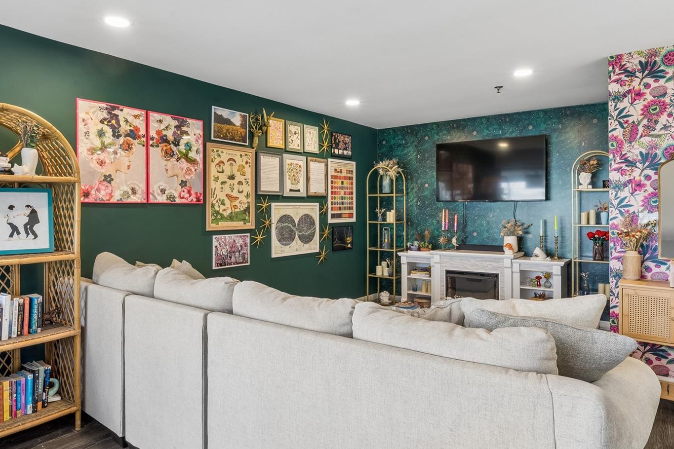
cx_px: 322
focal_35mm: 24
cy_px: 211
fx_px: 449
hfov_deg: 73.7
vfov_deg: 53.1
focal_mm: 16
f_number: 14
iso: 400
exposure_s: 1/5
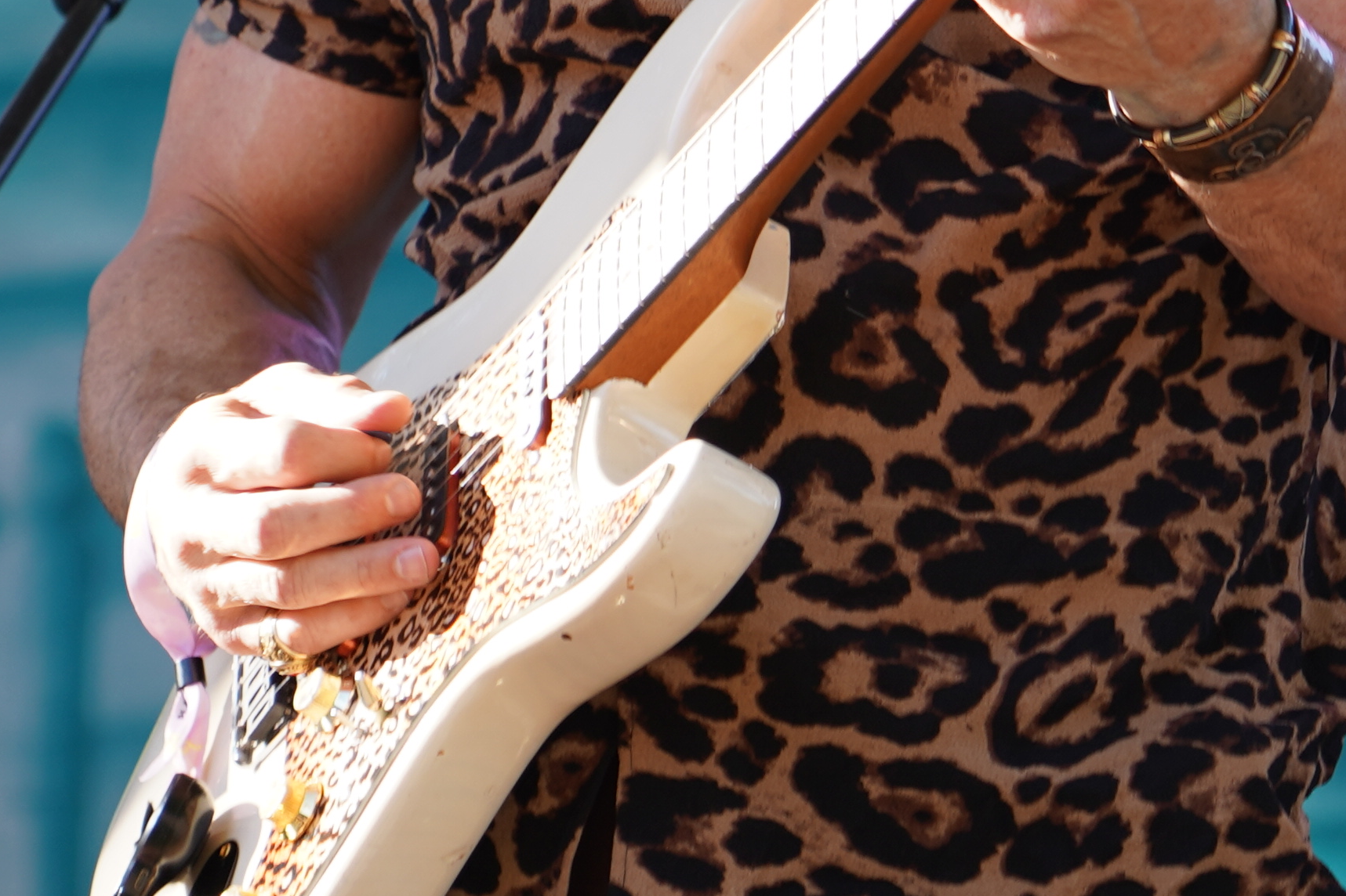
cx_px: 724
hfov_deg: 5.6
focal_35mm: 367
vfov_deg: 3.7
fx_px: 13718
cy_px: -122
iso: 160
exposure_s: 1/160
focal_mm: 105
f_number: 4
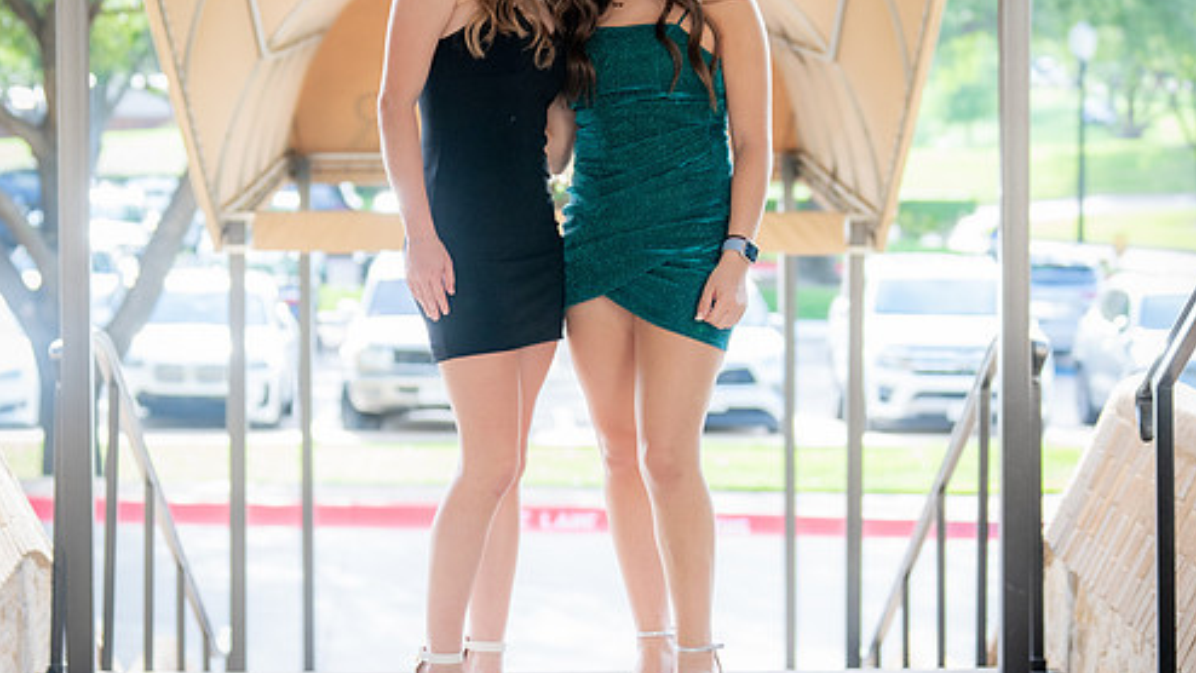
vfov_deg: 9.9
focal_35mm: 123
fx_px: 3901
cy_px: 269
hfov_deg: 17.4
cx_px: 562
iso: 400
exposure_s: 1/320
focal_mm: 70
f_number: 2.8
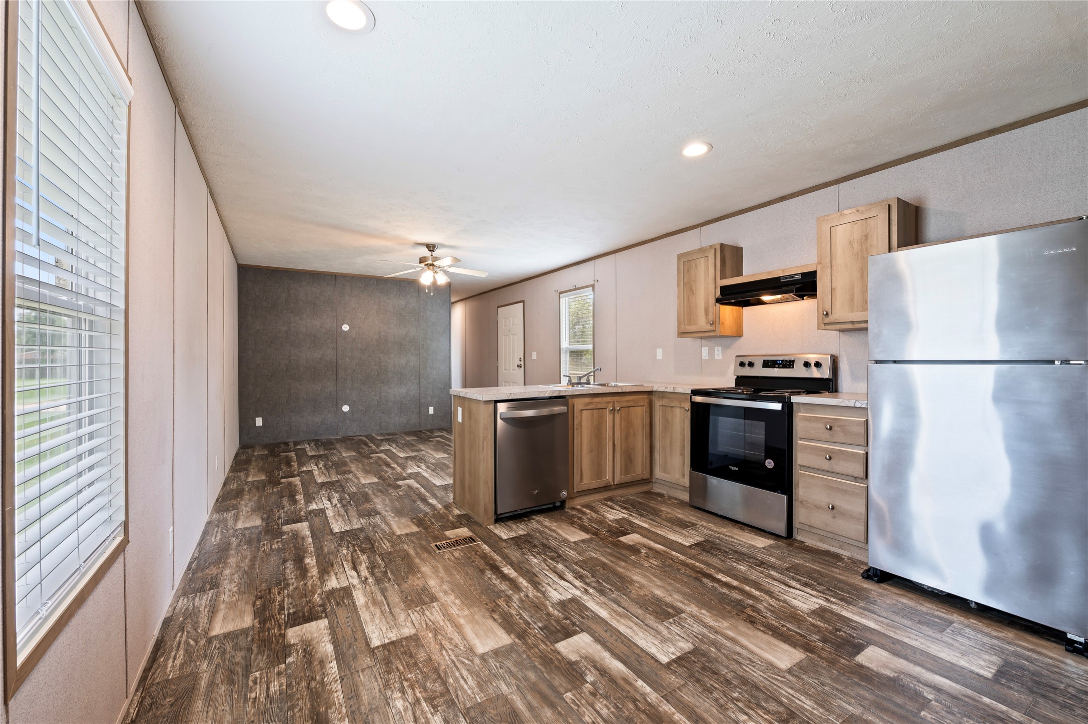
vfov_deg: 77.2
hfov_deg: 100.4
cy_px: 362
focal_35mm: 15
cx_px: 544
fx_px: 453
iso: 125
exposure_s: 1/2.5
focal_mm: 15
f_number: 6.3
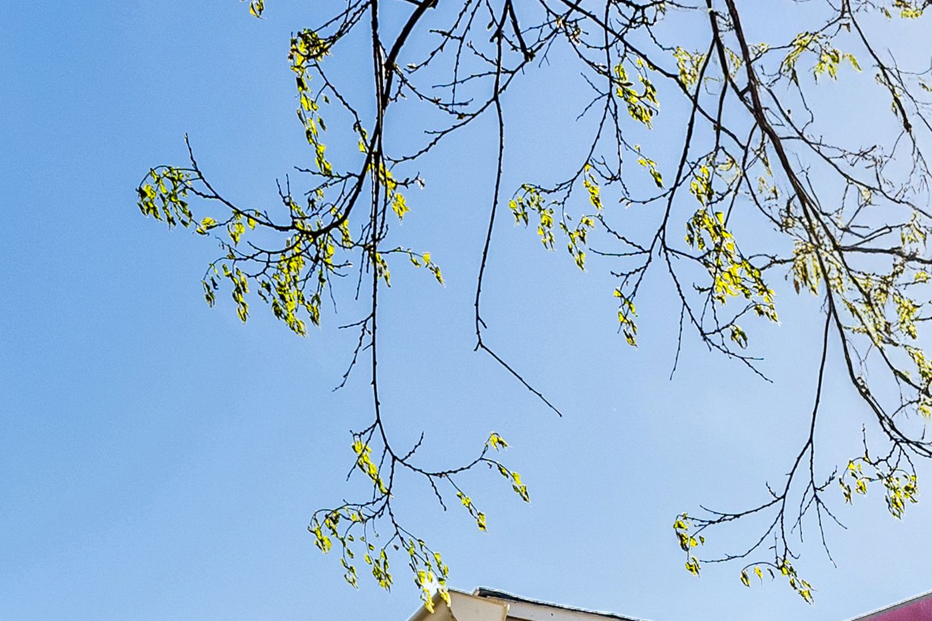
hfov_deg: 28.4
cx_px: 693
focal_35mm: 70
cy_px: 1412
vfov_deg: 14.3
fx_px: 1812
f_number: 8
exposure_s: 1/160
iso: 200
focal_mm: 14
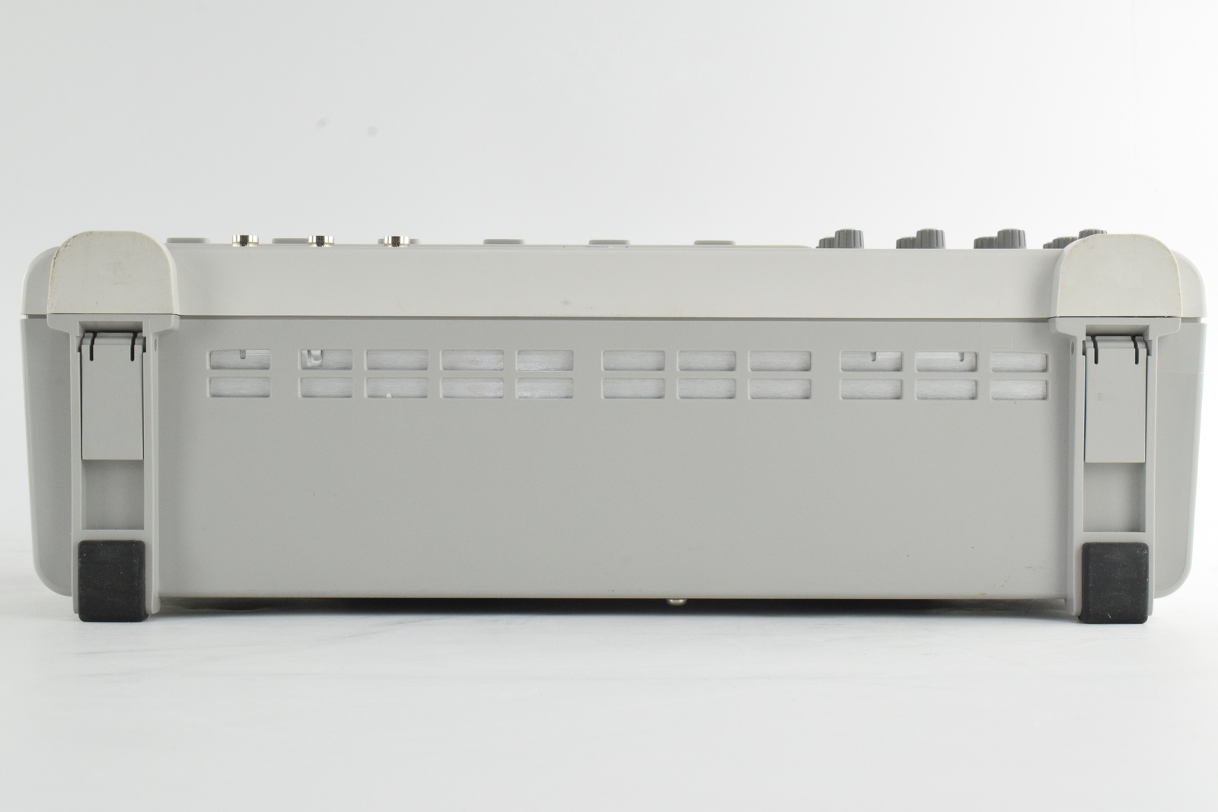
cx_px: 609
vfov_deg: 20.2
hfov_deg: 29.9
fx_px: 2284
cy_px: 406
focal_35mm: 68
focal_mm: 45
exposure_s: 1/30
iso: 1600
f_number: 22
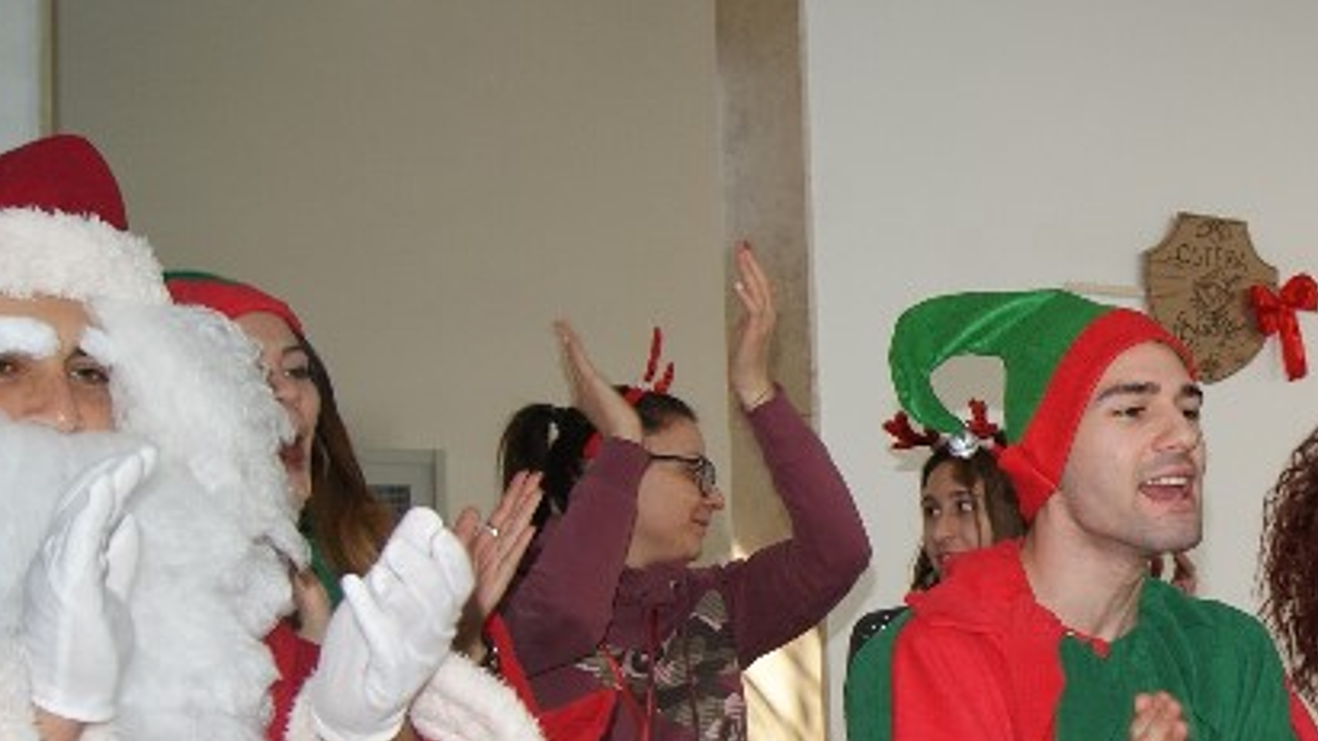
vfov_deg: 18.2
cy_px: 382
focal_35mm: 66
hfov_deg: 28.6
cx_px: 1494
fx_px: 2306
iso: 125
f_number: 4
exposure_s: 1/160
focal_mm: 18
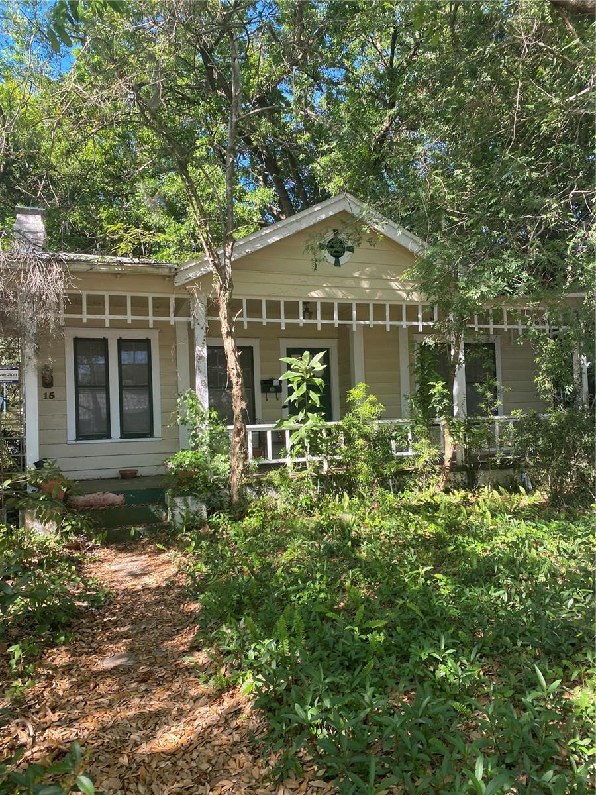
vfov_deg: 67.3
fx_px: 597
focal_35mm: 26
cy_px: 398
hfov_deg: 53.1
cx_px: 298
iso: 32
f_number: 1.8
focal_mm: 4.25
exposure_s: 1/171
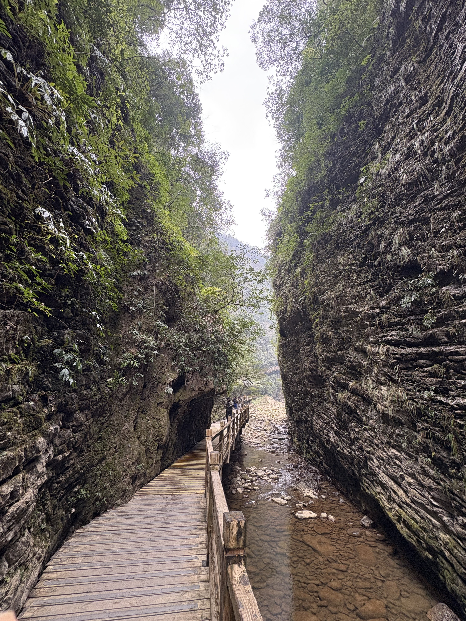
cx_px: 233
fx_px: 251
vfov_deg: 102.1
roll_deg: -0.6
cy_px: 310
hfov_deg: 85.7
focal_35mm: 14
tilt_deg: +20.7
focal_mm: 2.22
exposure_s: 1/99
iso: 160
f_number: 2.2
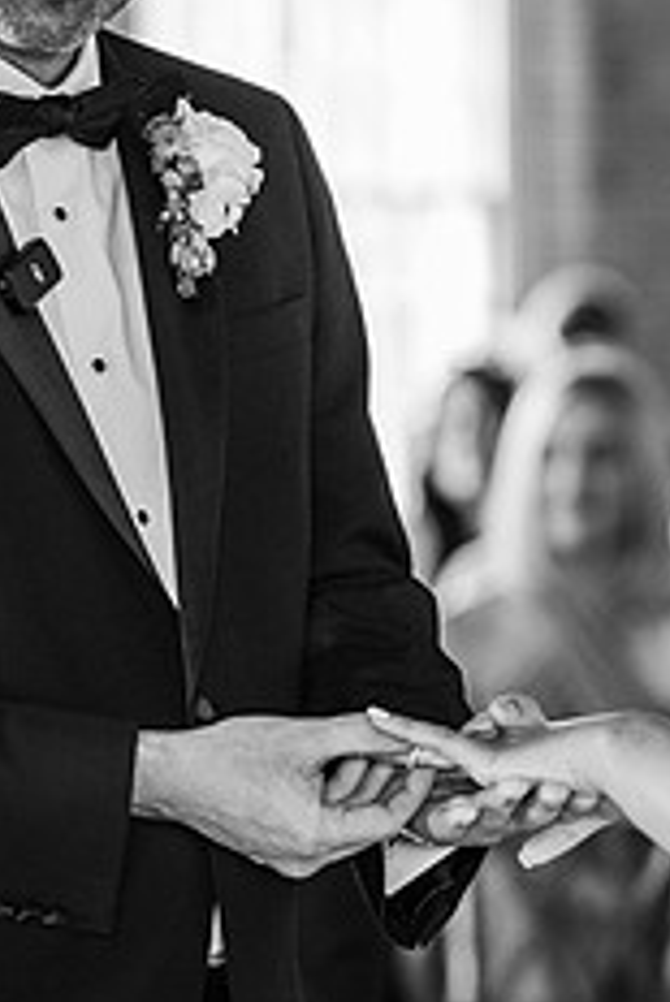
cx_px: 622
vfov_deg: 9.7
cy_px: 238
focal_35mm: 212
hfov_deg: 6.5
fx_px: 5909
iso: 1100
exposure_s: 1/200
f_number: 2.2
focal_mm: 85
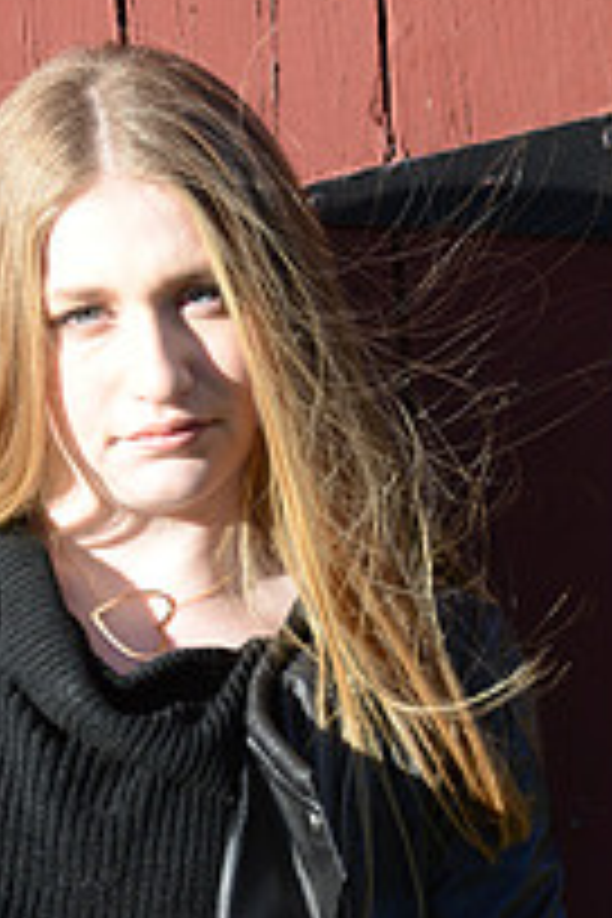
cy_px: 621
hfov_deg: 3.0
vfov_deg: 4.5
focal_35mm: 454
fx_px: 11576
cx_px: 146
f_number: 7.1
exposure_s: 1/800
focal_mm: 160
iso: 500
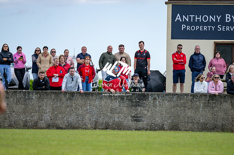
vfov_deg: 3.1
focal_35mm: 450
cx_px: 117
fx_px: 2923
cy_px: 78
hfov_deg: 4.6
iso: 450
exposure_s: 1/6400
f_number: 2.8
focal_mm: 300
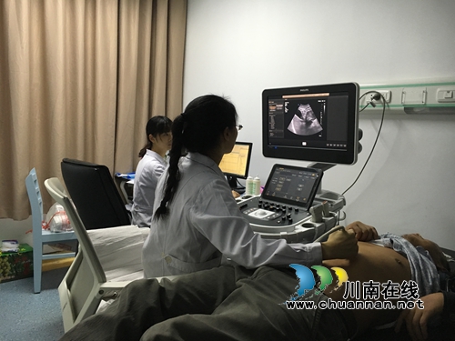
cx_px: 228
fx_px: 381
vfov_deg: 48.2
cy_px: 170
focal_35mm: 29
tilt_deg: -7.3
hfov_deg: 61.7
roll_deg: -2.4
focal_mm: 4.15
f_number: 2.2
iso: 200
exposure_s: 1/33
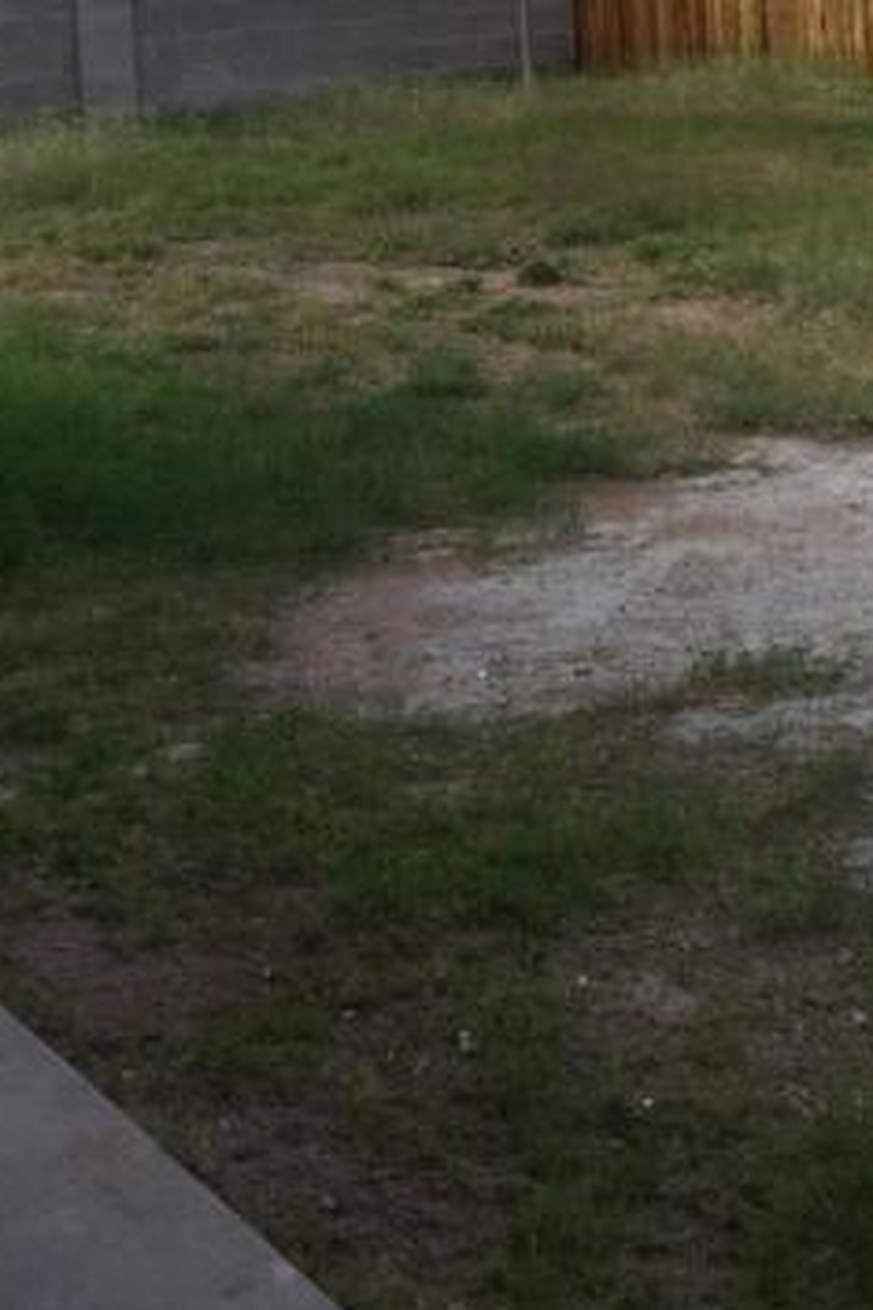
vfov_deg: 27.7
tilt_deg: -4.5
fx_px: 2546
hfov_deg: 19.5
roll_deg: +3.6
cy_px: 118
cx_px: 448
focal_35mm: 70
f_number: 2.4
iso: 25
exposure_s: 1/727
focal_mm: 3.3
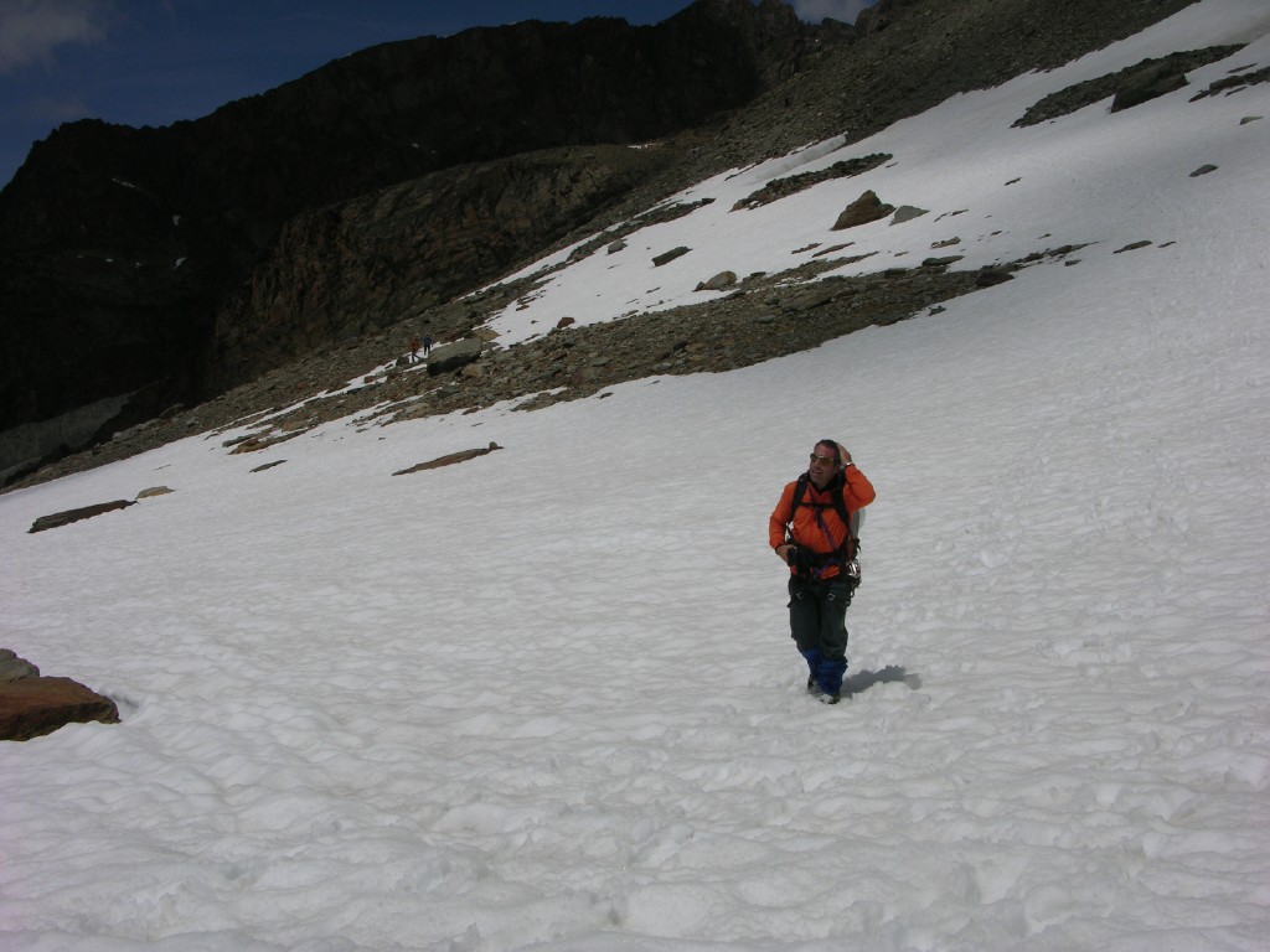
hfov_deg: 50.1
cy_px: 476
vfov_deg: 38.7
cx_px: 635
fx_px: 1357
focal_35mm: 37
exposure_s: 1/976
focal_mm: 9.5
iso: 50
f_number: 8
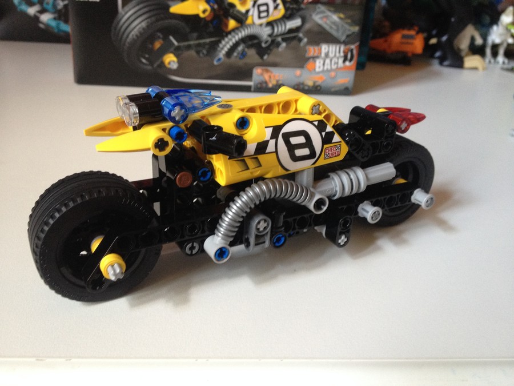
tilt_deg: -23.9
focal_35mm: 35
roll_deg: -3.8
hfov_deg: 52.6
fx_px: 520
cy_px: 193
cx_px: 257
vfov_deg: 40.7
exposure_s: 1/20
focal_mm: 4.28
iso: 160
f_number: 2.4
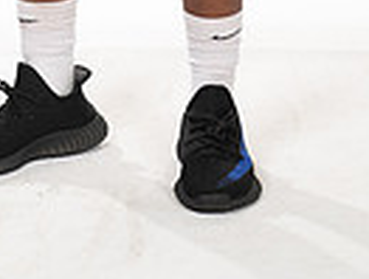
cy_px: -349
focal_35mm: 204
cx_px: 121
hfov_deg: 9.7
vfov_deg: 7.0
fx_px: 2181
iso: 800
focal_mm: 62
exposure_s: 1/320
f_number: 7.1
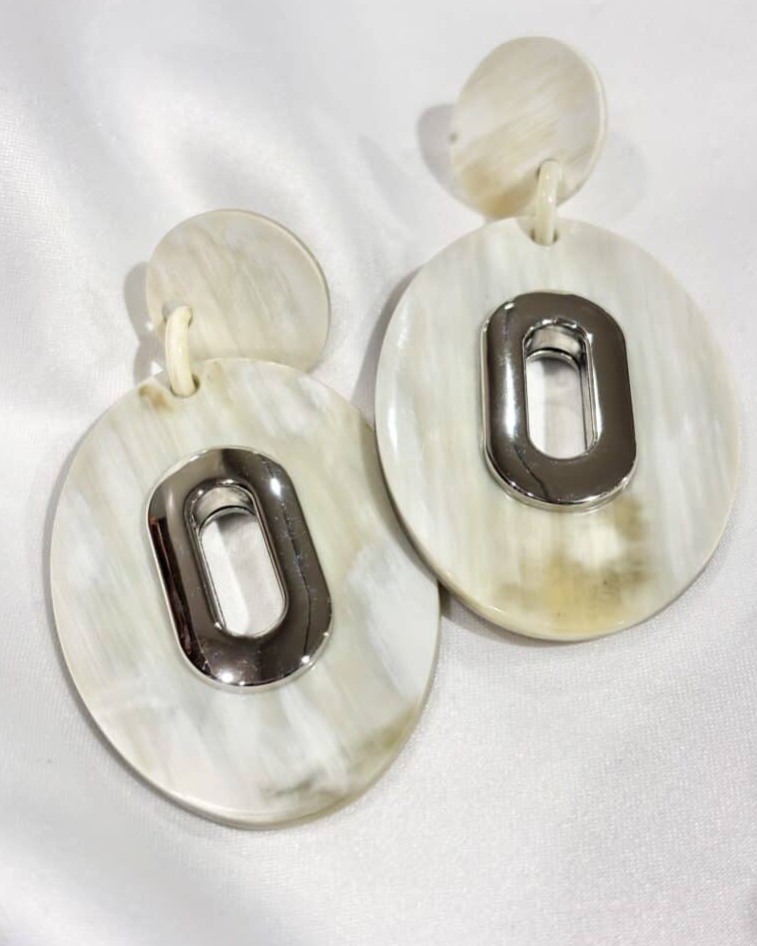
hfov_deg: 27.6
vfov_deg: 34.2
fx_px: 1540
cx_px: 382
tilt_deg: -47.2
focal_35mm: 55
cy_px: 468
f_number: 1.6
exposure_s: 1/228
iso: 32
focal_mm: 5.96
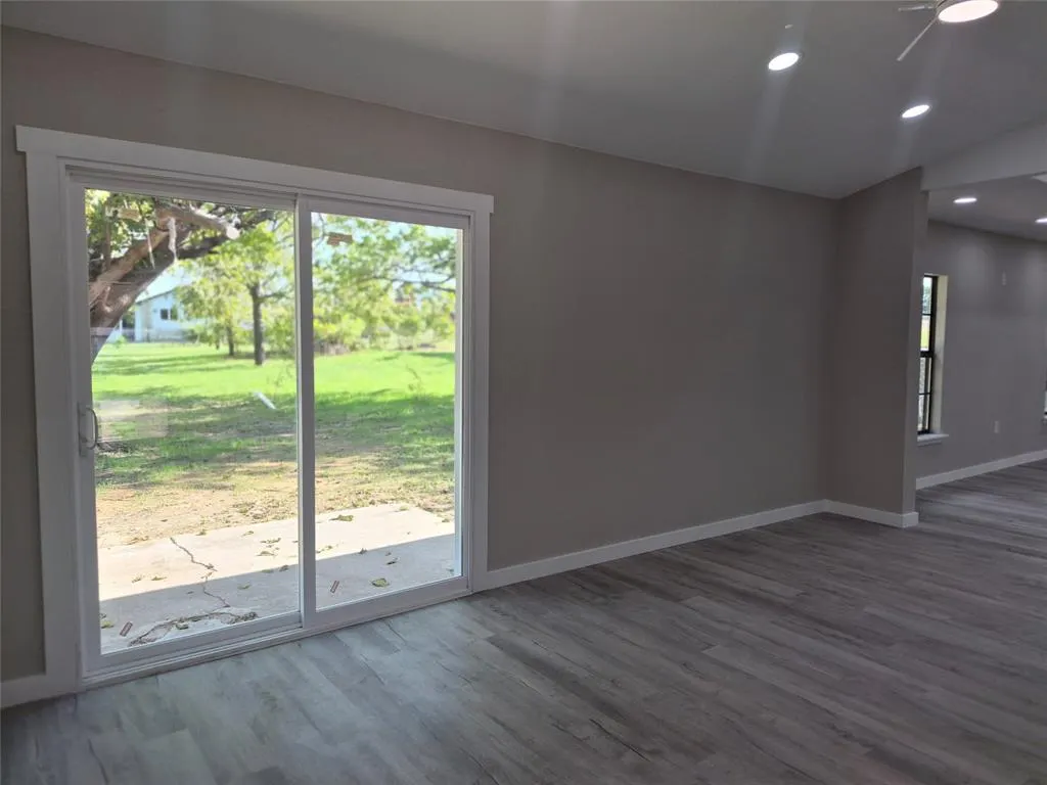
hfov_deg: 73.9
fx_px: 696
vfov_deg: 58.9
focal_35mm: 23
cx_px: 524
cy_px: 392
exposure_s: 1/728
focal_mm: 5.4
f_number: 1.8
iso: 80
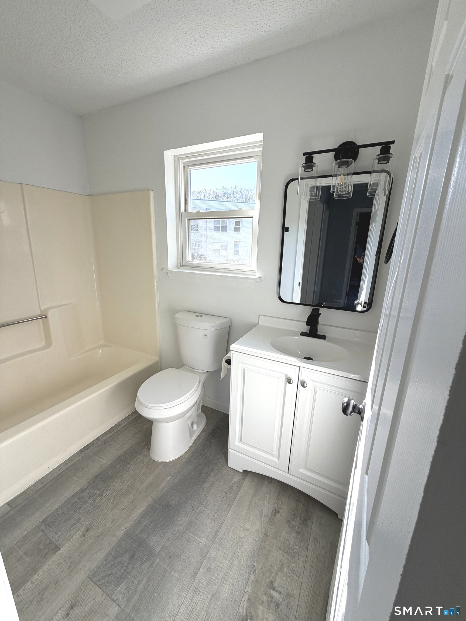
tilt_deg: -13.6
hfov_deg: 85.7
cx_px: 233
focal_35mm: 14
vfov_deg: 102.1
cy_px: 310
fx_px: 251
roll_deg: -1.1
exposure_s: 1/213
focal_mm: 2.22
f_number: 2.2
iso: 40
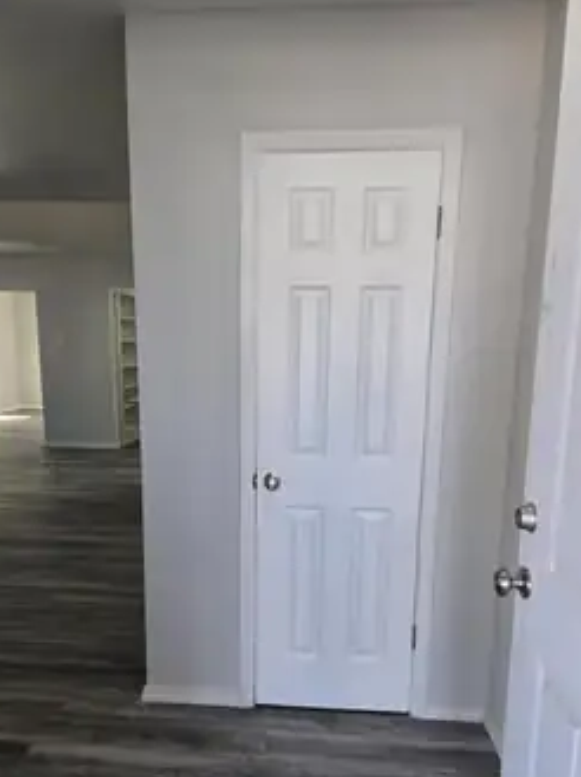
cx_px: 272
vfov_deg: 62.9
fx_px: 628
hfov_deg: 49.6
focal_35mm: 28
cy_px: 468
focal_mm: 5.4
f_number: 1.8
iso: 50
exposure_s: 1/120
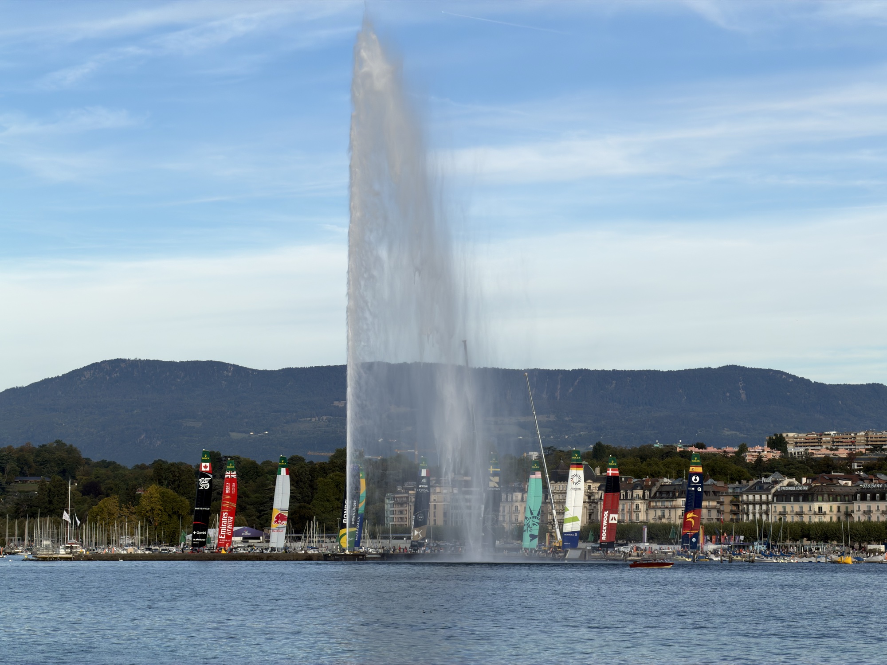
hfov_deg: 19.6
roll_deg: +0.5
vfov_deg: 14.8
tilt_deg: +4.0
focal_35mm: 100
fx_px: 2562
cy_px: 332
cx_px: 444
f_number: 2.8
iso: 25
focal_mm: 16.89
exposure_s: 1/638
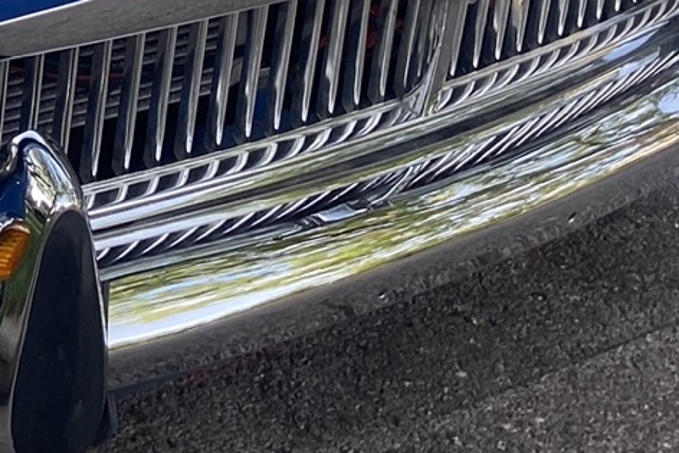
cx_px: 122
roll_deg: -3.6
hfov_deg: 18.4
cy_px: -361
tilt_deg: -12.8
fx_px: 2075
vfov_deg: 11.6
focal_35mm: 110
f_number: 1.8
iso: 32
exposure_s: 1/193
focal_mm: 4.25
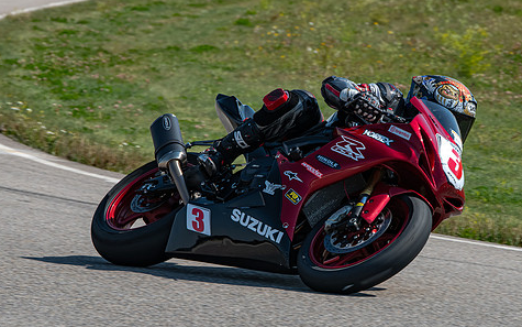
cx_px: 362
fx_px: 4766
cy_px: 199
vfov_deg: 3.9
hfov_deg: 6.3
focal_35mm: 335
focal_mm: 200
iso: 220
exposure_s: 1/800
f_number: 9
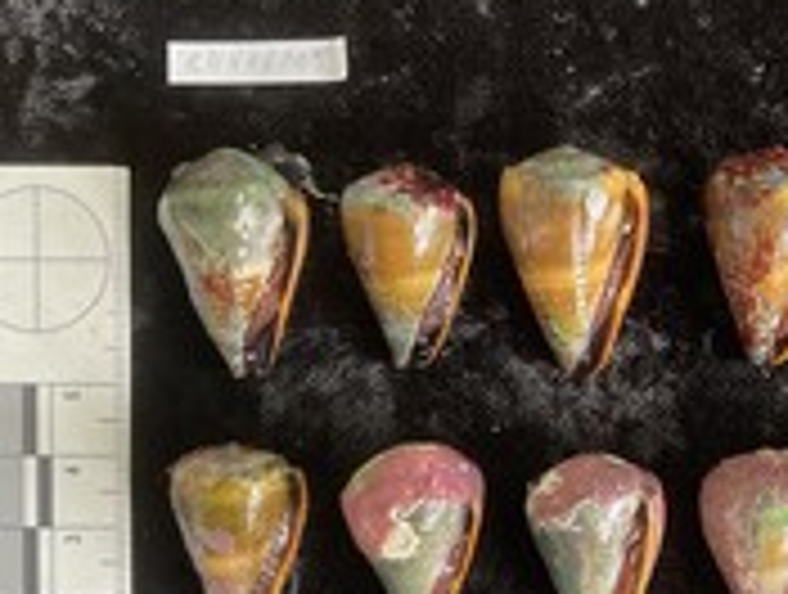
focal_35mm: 58
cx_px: 680
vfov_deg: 25.0
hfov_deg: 31.9
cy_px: 452
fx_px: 1323
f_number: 1.8
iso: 80
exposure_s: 1/60
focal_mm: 3
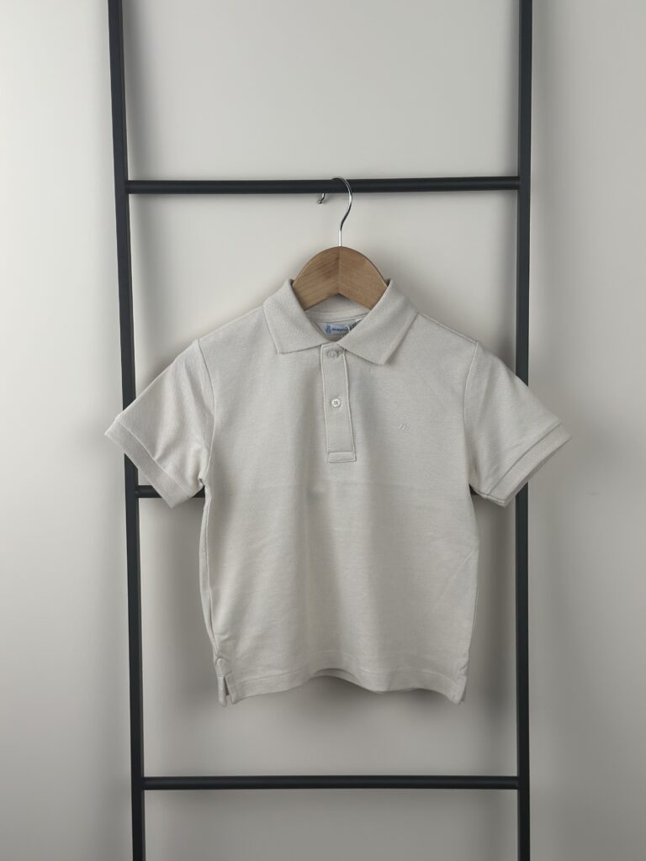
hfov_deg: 30.3
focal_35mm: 48
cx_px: 323
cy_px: 430
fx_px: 1194
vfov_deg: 39.7
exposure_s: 1/499
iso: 80
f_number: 1.78
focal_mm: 6.86
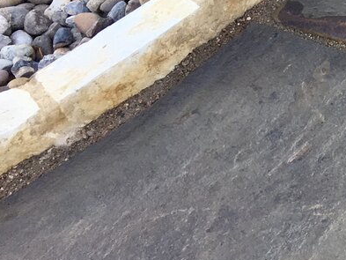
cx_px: 688
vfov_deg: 12.3
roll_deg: -3.3
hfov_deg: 14.1
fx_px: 1180
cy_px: -31
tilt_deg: -38.3
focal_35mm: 118
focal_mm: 4.15
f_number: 2.2
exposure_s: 1/120
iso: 40
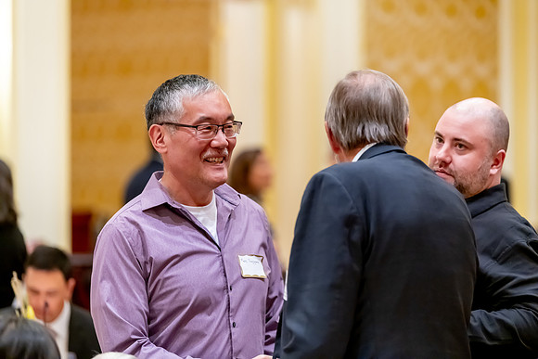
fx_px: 2317
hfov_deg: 13.2
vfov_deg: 8.9
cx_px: 269
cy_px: 180
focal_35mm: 155
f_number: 2.8
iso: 6400
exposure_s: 1/100
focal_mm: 155
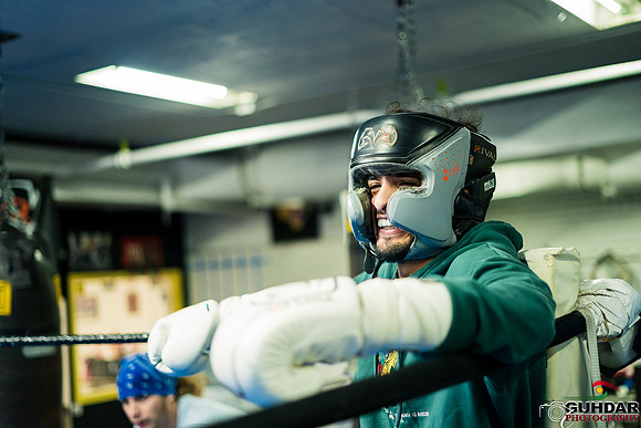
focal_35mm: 50
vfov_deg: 27.0
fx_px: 890
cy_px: 214
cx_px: 320
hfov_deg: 39.6
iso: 1600
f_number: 1.8
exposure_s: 1/400
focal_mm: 50
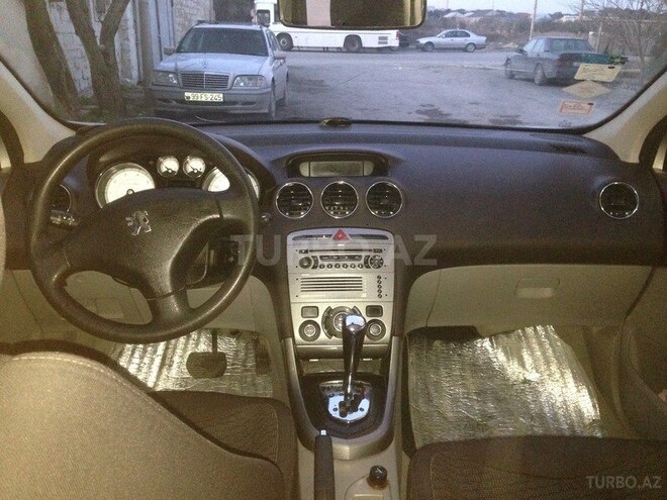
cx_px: 334
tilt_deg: -18.2
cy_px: 250
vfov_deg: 42.9
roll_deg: -2.3
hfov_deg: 55.4
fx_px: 636
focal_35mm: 33
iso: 500
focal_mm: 4.12
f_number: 2.4
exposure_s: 1/16
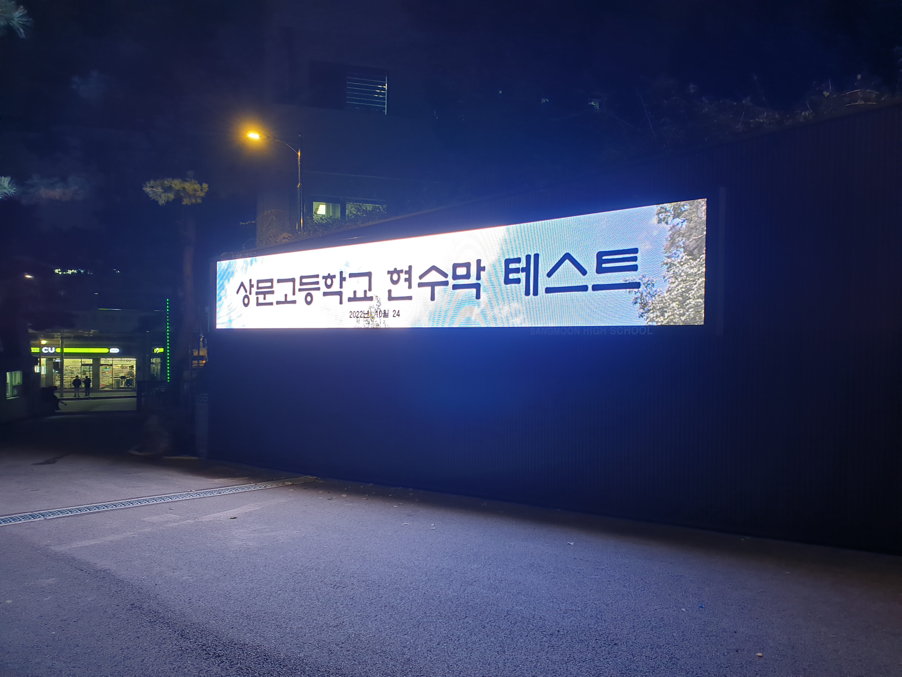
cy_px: 338
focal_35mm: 26
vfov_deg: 53.1
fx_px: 677
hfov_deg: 67.3
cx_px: 451
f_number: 2.4
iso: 50
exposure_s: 1/42
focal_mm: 4.3
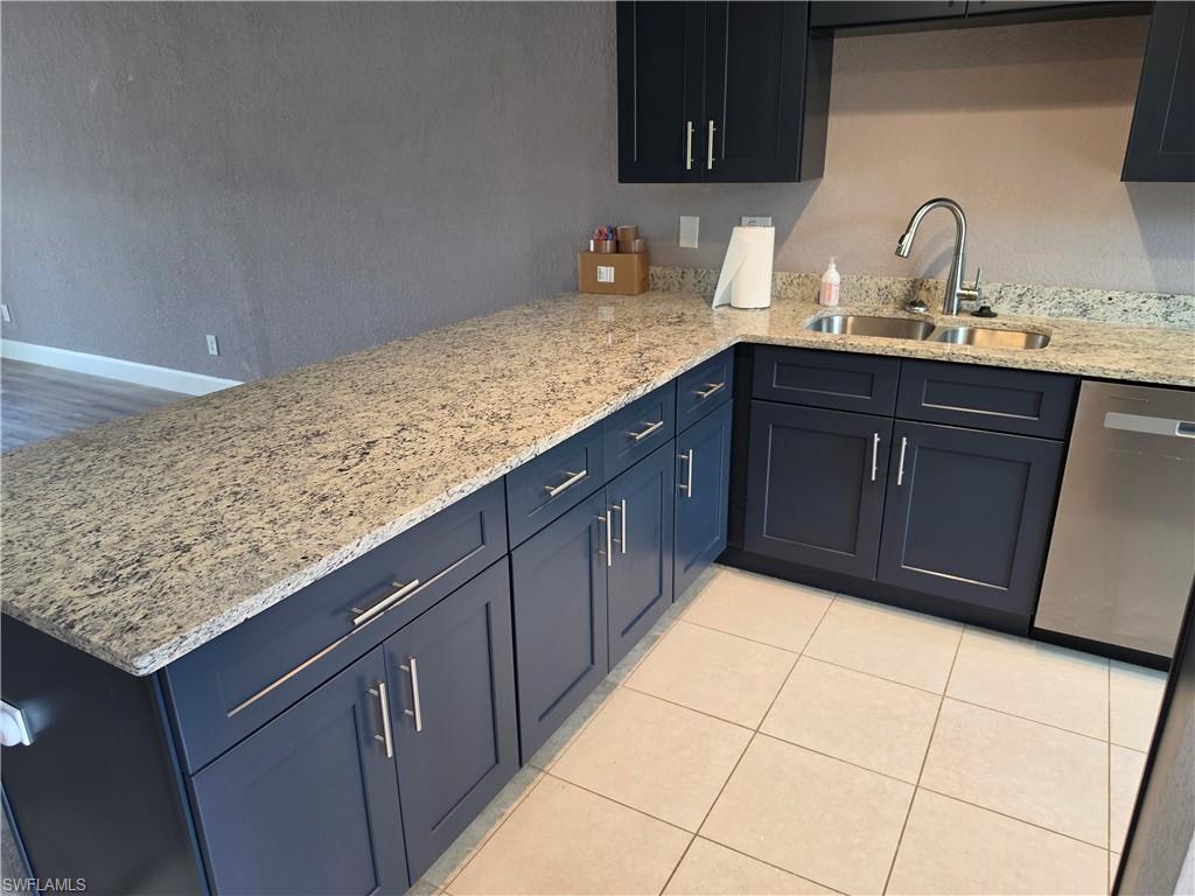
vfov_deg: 58.9
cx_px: 598
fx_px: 794
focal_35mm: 23
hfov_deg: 73.9
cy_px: 448
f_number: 1.4
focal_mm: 6.5
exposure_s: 1/120
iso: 200
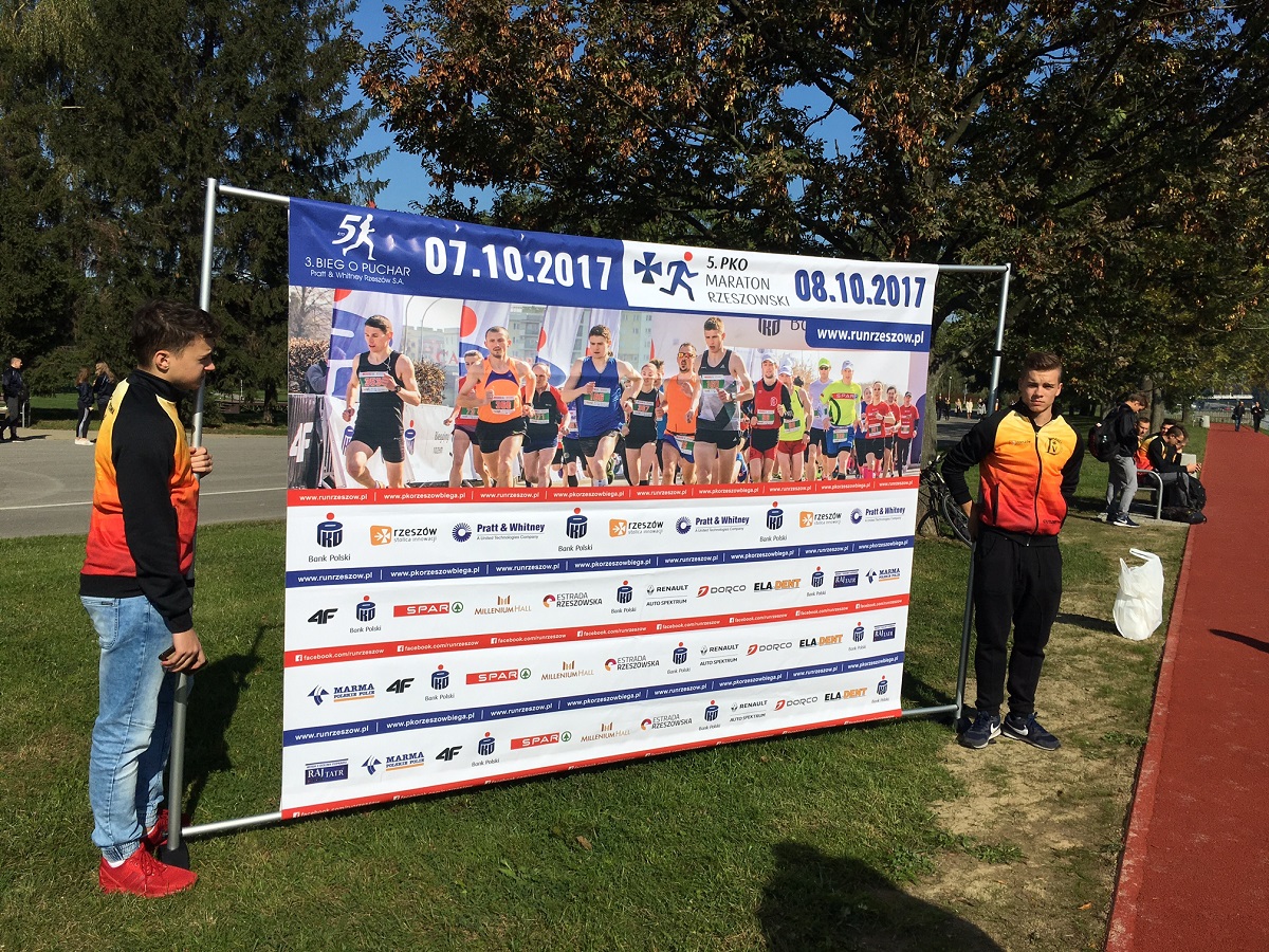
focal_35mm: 29
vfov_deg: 48.2
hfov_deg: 61.7
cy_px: 476
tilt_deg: -4.0
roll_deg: -2.4
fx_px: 1063
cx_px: 634
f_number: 2.2
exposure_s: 1/4808
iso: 25
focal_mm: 4.15
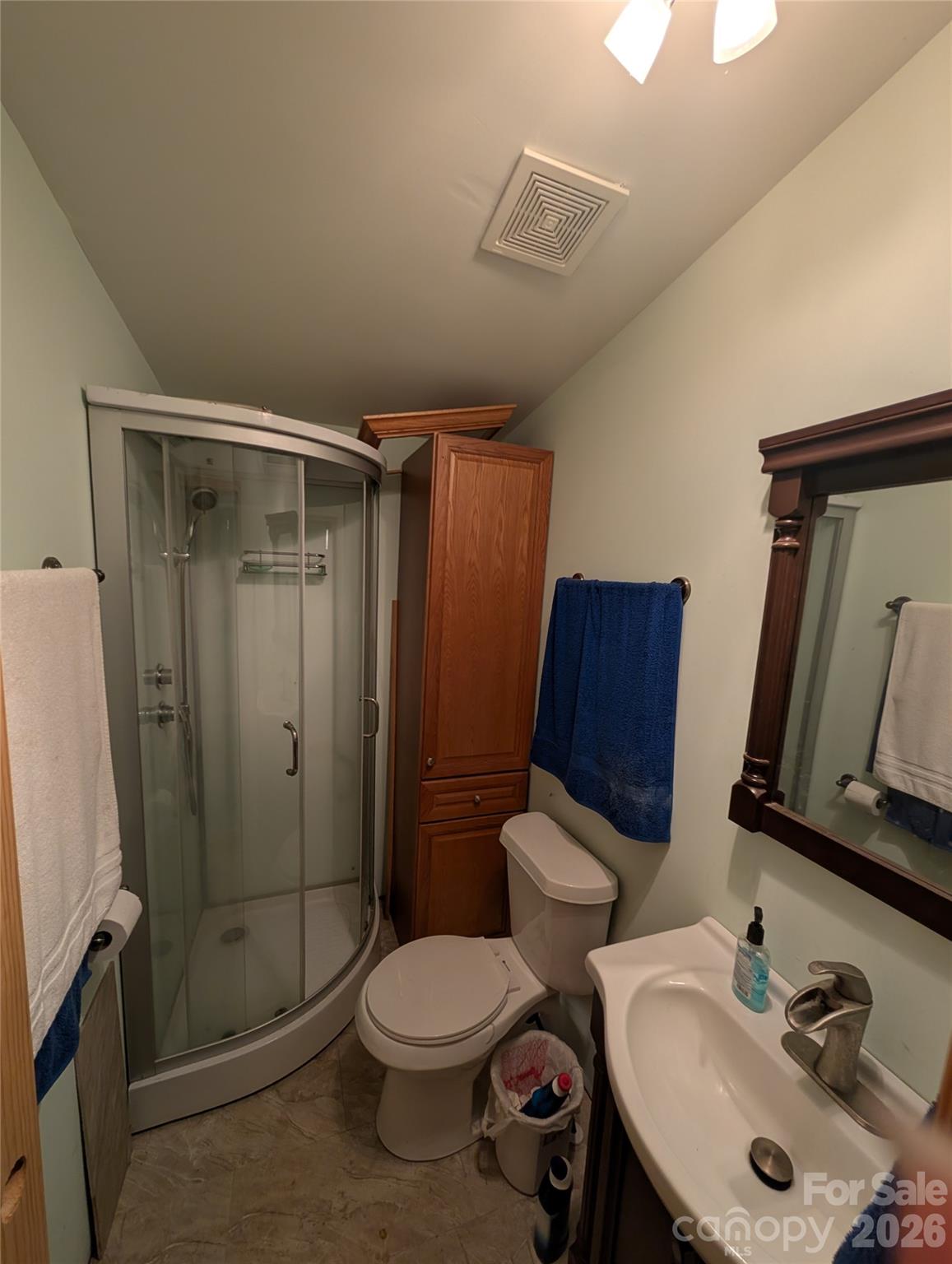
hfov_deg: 94.7
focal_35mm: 12
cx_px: 476
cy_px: 632
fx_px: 439
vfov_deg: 110.4
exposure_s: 1/120
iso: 58
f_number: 1.7
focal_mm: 2.02
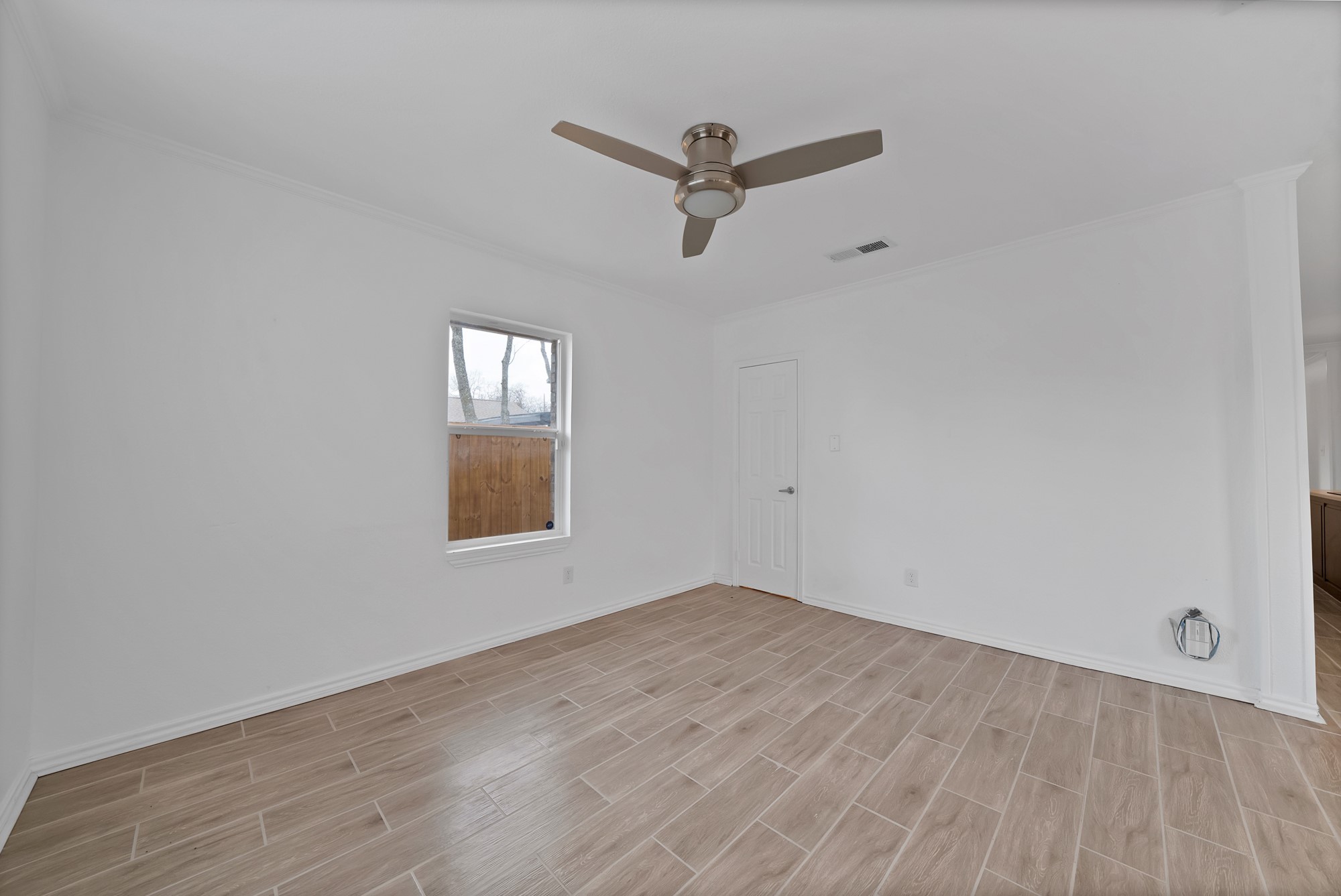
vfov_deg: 90.1
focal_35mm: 12
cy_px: 448
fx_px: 447
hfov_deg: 112.6
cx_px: 670
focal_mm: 12
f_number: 9
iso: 640
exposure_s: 1/10
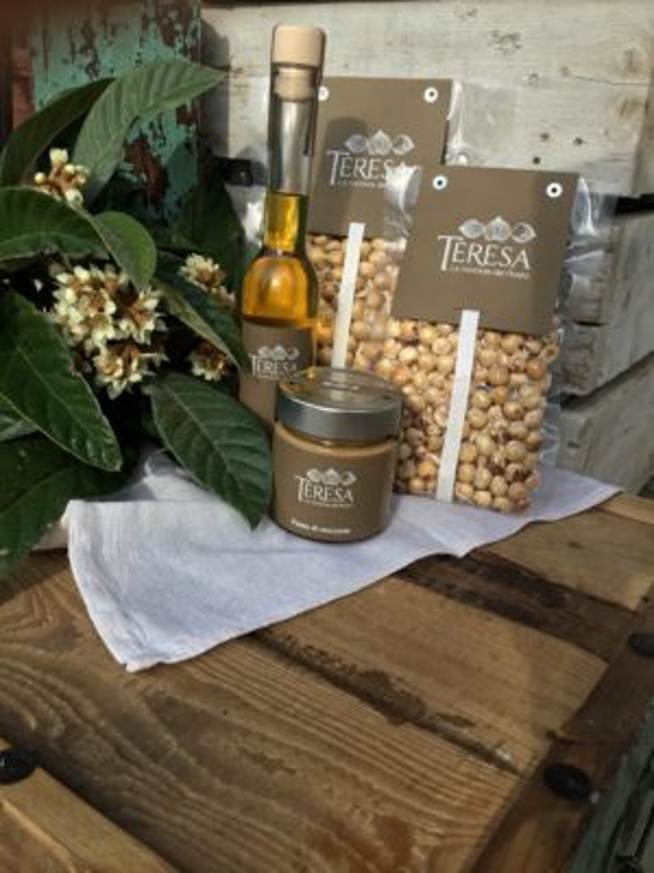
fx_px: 781
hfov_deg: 45.4
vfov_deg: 58.4
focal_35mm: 31
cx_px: 327
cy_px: 436
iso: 25
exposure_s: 1/754
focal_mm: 3.3
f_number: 2.4
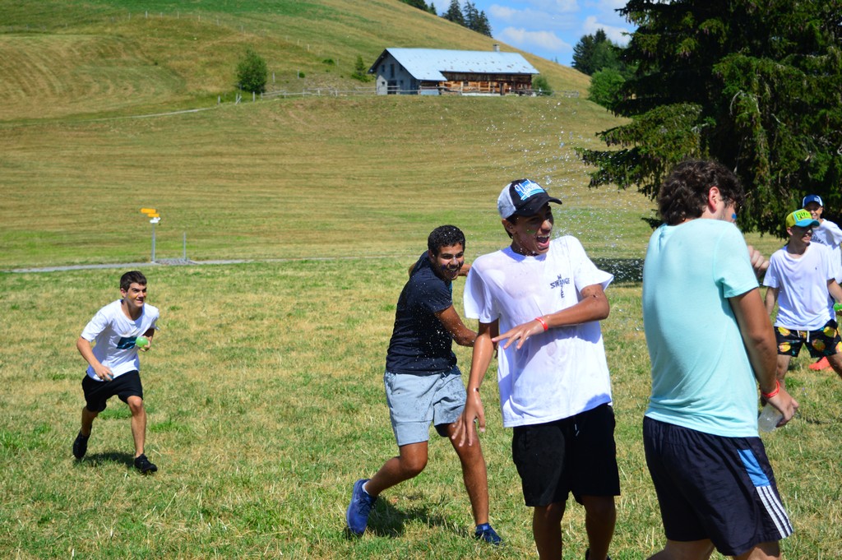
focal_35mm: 68
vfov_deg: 20.1
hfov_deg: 29.9
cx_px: 421
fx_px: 1577
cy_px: 280
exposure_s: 1/800
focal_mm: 45
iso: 100
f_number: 5
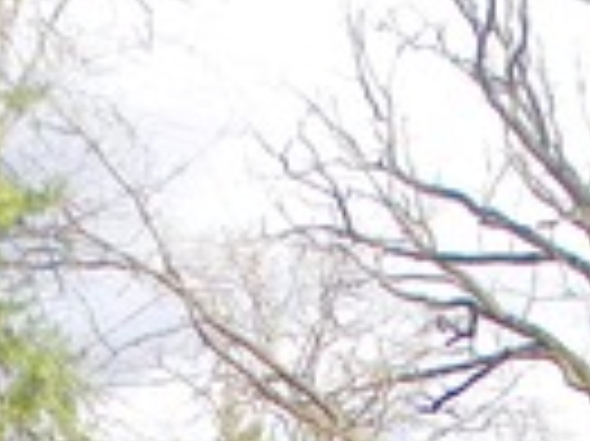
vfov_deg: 9.8
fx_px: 2333
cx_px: 374
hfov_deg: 14.4
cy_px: 981
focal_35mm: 137
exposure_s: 1/602
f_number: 3.5
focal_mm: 5
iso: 80
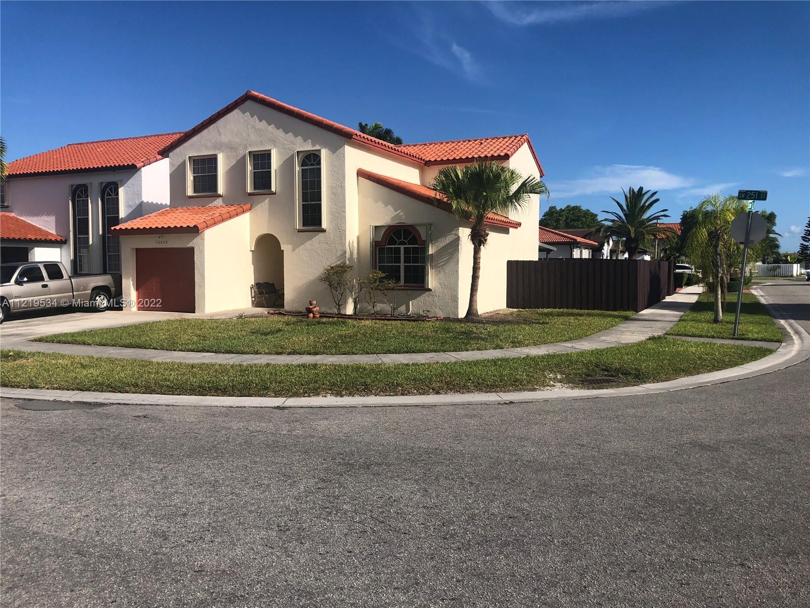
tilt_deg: -3.3
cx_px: 405
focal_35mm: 28
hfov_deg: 63.4
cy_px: 304
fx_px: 655
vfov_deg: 49.7
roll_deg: -0.1
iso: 20
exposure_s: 1/2825
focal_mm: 3.99
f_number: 1.8
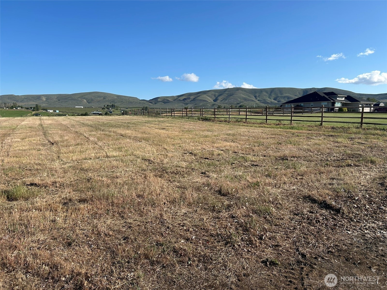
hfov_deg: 67.3
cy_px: 145
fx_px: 291
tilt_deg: -3.5
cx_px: 194
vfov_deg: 53.1
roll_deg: +0.7
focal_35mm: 26
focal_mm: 5.7
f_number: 1.5
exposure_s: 1/3704
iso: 50
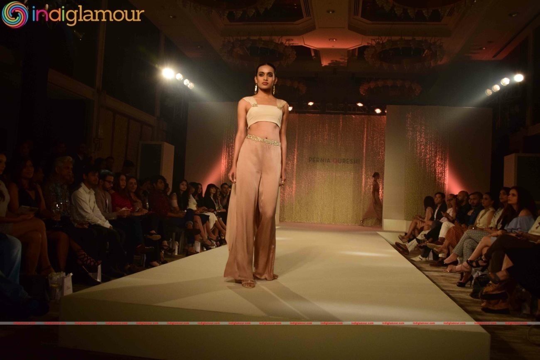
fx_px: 473
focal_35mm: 32
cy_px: 180
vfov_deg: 41.7
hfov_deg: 59.5
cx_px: 270
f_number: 5.6
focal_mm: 21
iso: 1600
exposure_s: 1/160
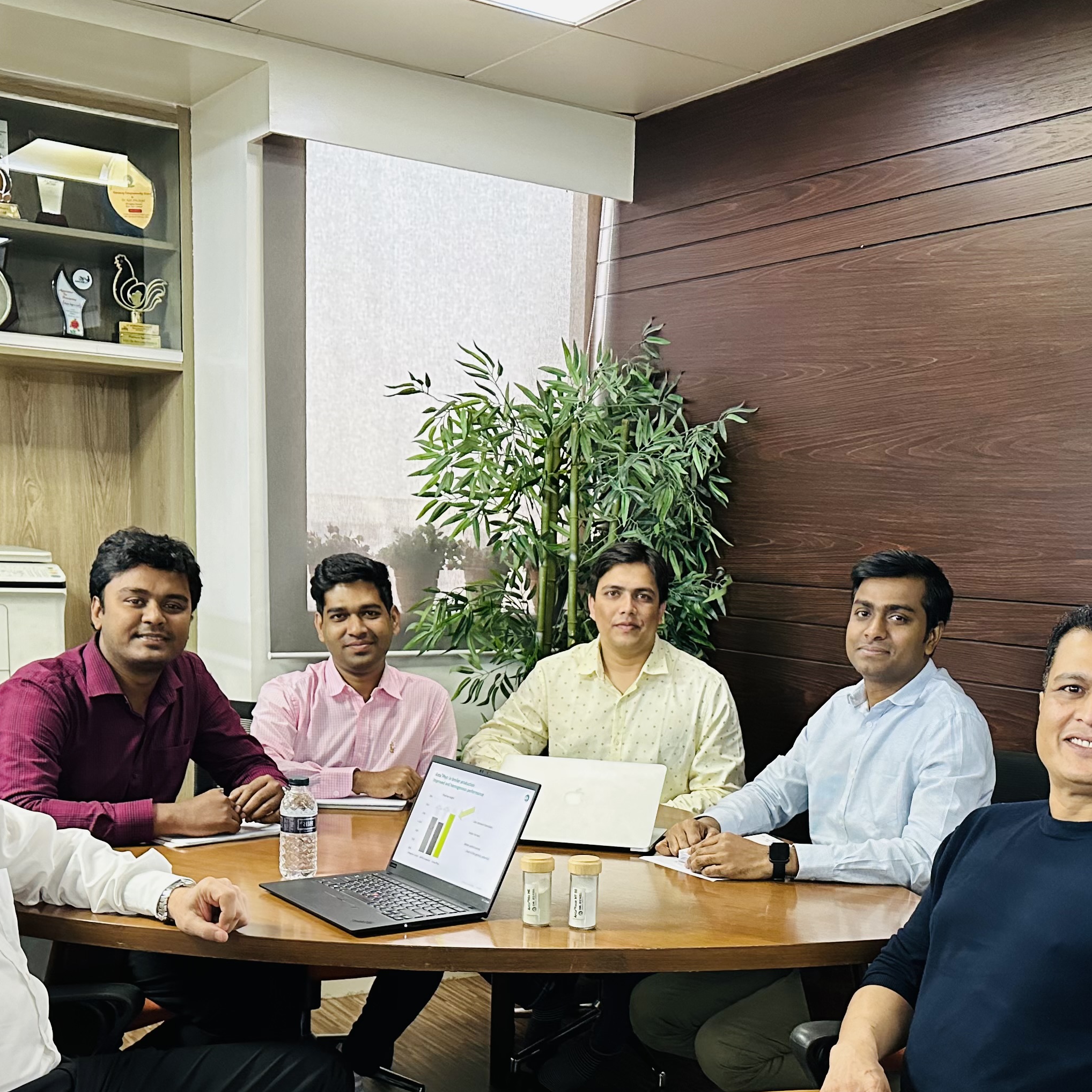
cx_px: 647
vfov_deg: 39.0
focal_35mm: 42
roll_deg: -2.2
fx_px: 1499
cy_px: 809
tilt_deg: -9.5
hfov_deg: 39.9
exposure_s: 1/51
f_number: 1.78
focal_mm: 6.86
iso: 640
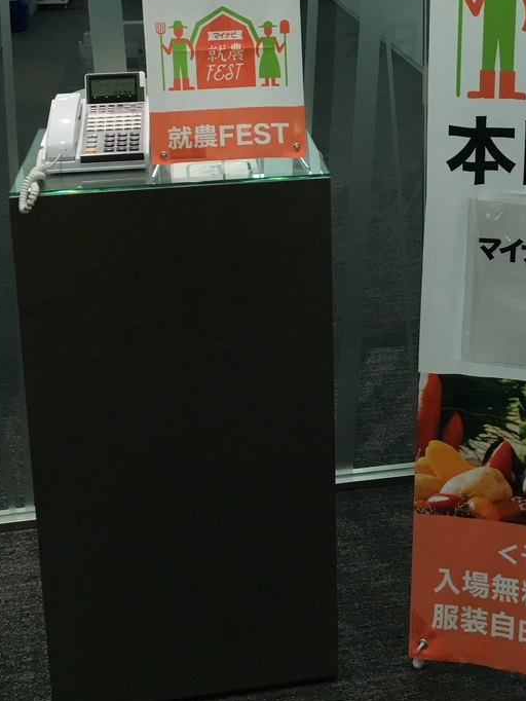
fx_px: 1033
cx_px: 356
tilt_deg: -13.6
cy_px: 123
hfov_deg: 28.4
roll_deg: +0.7
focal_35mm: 51
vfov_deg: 36.0
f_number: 2.2
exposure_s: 1/30
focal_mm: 4.15
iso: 25
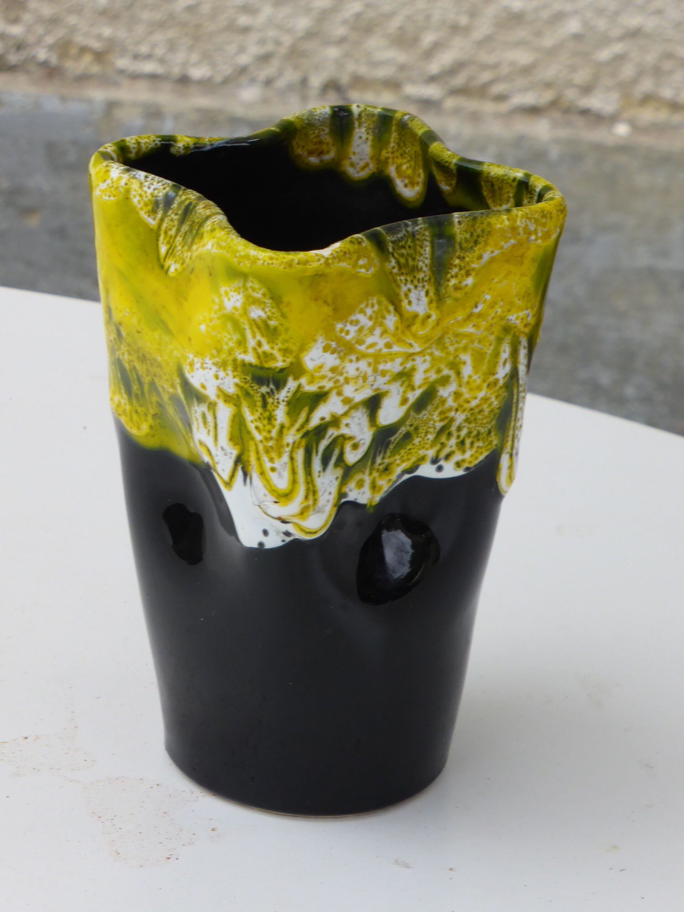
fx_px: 3135
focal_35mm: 119
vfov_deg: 16.6
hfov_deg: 12.5
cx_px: 342
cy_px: 456
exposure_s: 1/250
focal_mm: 19.4
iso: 200
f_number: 5.3
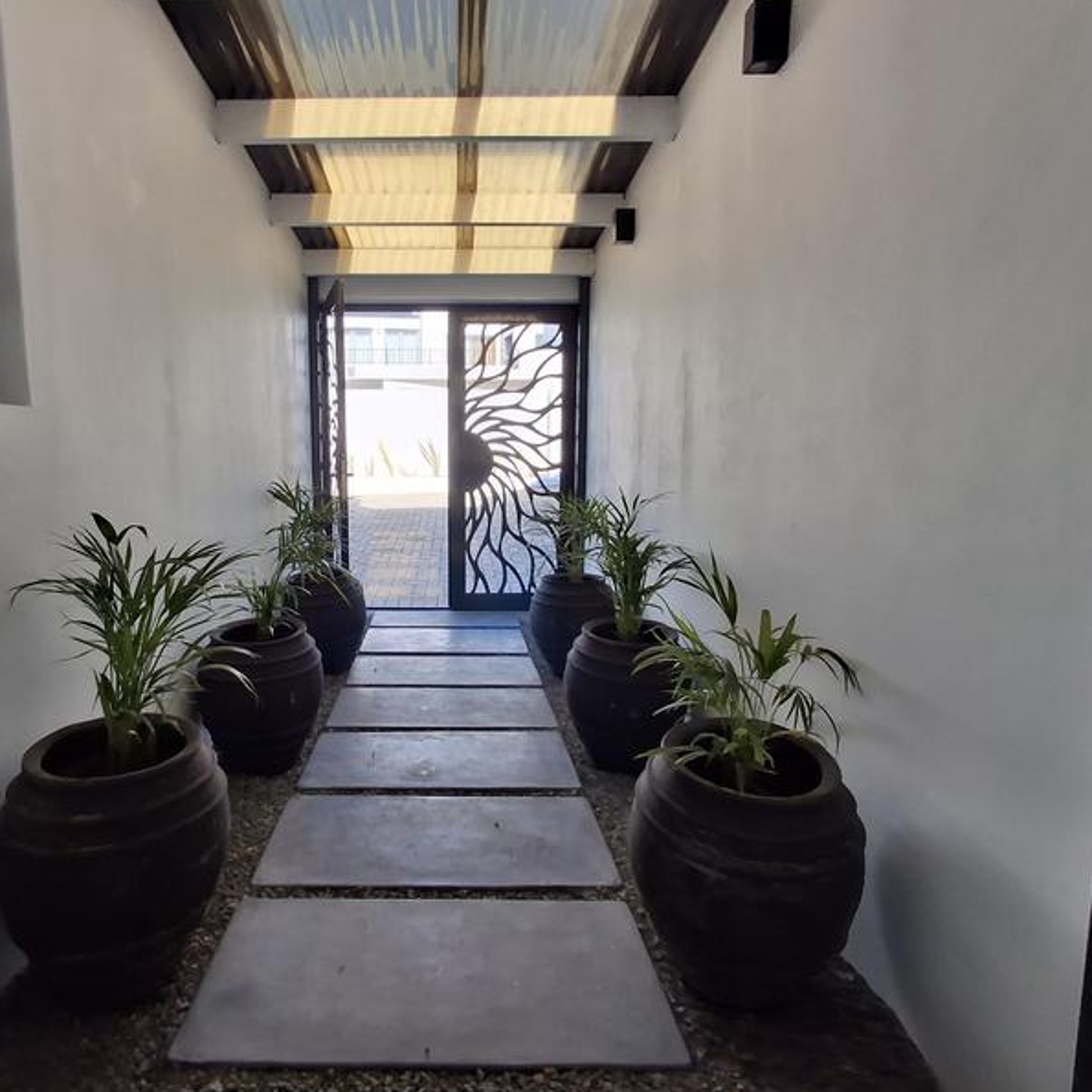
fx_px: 678
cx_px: 435
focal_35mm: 19
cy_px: 545
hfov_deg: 76.8
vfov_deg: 77.7
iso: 40
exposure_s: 1/438
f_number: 2.2
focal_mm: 1.64
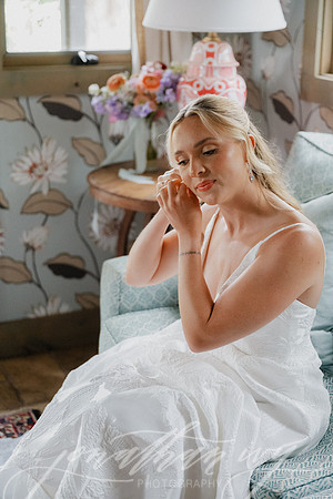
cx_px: 166
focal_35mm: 60
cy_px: 250
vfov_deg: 33.4
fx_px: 832
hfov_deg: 22.6
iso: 4500
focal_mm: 60
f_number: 2.8
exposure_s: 1/160
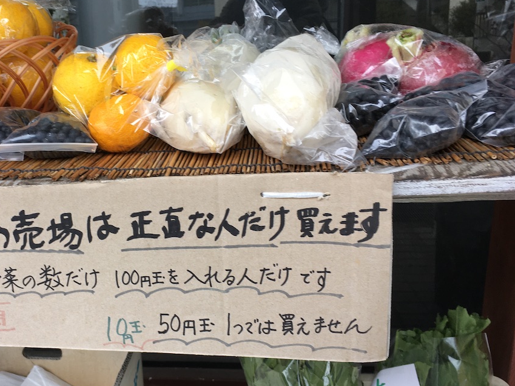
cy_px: 206
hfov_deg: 45.1
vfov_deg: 35.1
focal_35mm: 41
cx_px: 171
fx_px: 610
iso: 25
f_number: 2.2
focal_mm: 4.15
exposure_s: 1/60
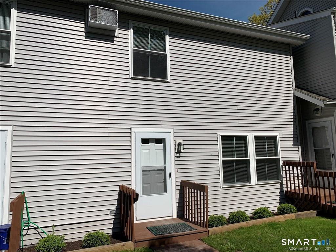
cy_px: 126
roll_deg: +1.0
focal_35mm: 26
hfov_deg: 67.3
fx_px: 252
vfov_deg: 53.1
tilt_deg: +6.5
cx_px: 168
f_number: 1.8
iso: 25
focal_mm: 4.25
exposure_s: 1/5714
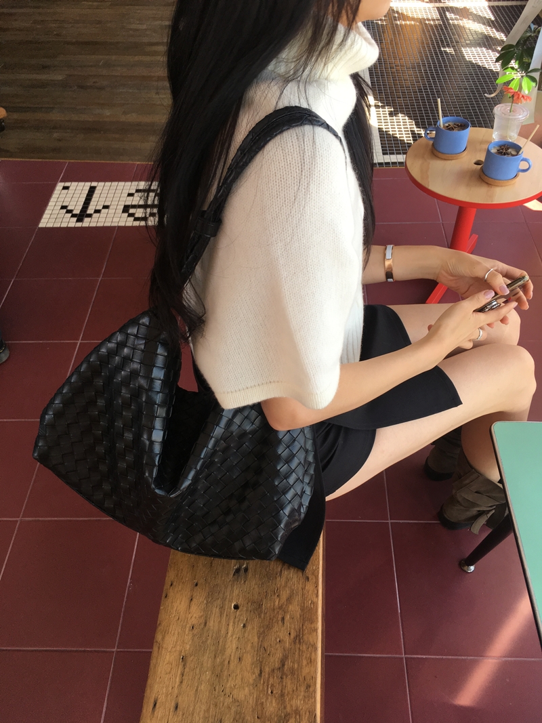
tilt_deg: -48.0
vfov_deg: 61.7
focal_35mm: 29
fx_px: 606
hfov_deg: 48.2
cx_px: 271
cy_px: 362
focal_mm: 4.15
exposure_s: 1/120
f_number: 2.2
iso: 40
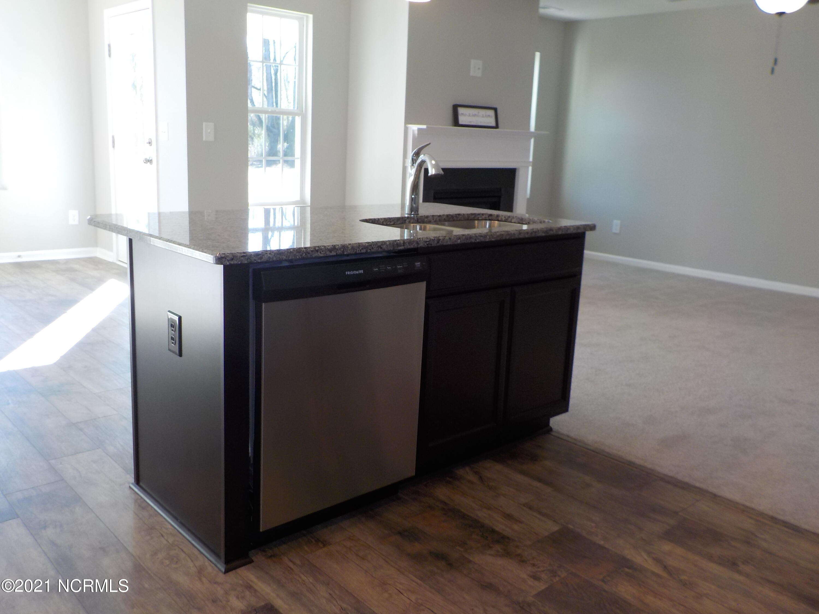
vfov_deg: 46.8
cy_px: 307
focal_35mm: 30
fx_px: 710
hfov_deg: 60.0
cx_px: 410
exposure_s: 1/50
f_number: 3.3
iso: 125
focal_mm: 4.1
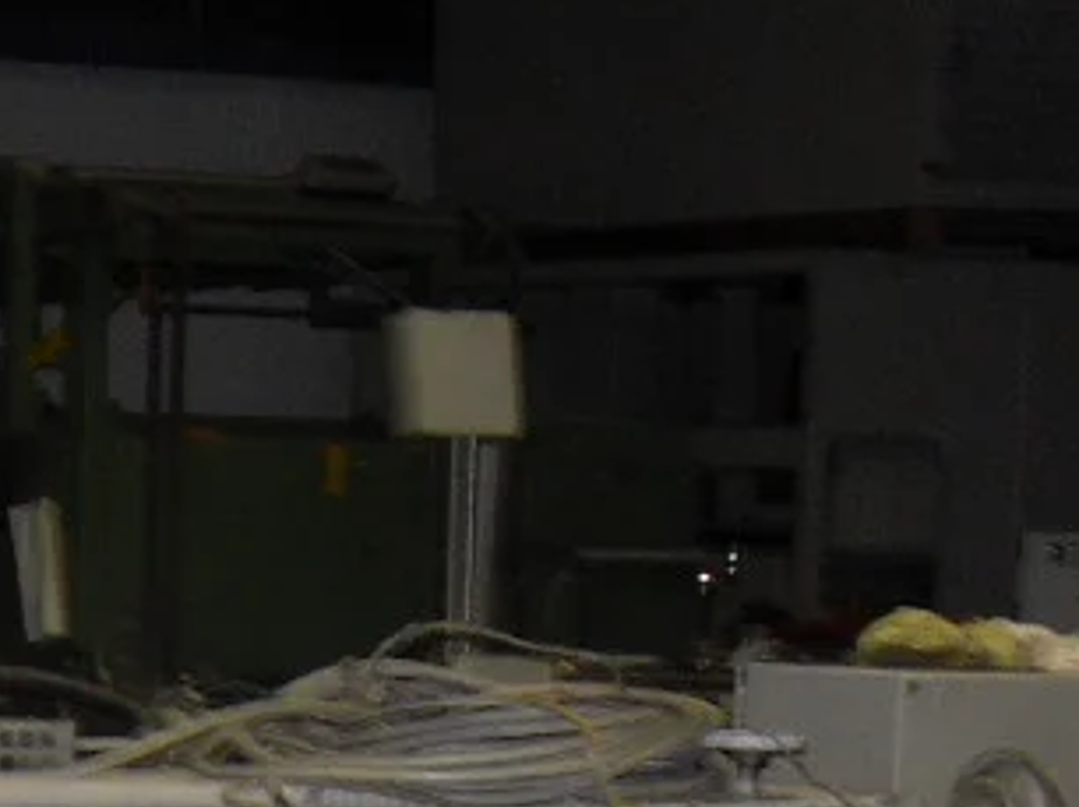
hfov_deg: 15.2
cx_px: -282
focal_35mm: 124
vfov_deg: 11.3
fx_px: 3862
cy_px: 1343
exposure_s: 1/45
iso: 120
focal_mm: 6.3
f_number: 2.8
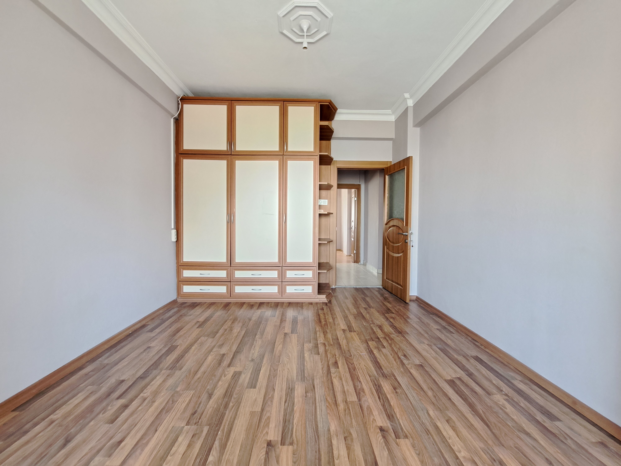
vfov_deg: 89.9
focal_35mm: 13
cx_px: 310
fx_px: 233
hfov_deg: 106.2
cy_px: 233
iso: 200
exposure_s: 1/25
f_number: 2.2
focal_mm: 1.74
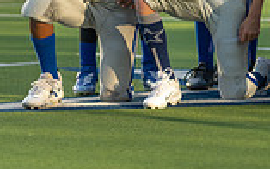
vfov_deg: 3.7
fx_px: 2611
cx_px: 426
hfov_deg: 5.8
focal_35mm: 355
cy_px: -153
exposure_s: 1/640
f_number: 2.8
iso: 100
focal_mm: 94
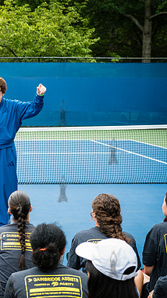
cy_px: 151
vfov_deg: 23.4
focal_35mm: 91
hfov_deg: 12.9
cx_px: -38
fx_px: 717
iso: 400
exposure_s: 1/250
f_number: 4.5
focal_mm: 55
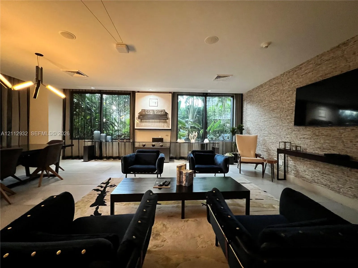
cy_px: 134
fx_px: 134
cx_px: 179
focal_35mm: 13
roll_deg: -0.1
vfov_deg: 89.9
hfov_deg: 106.2
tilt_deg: -1.4
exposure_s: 1/40
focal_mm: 1.57
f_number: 1.8
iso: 800
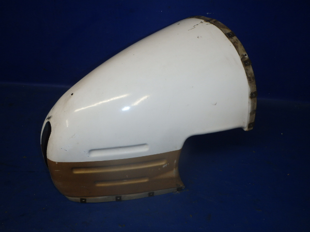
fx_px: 251
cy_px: 116
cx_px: 155
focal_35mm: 28
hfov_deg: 63.4
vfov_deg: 49.7
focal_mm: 5
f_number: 3.9
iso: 200
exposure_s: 1/50
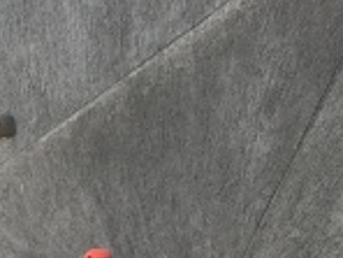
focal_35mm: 157
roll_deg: -1.5
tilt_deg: -1.4
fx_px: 1556
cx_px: 93
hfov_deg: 12.6
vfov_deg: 9.1
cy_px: 425
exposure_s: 1/301
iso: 25
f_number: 2.2
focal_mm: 4.15
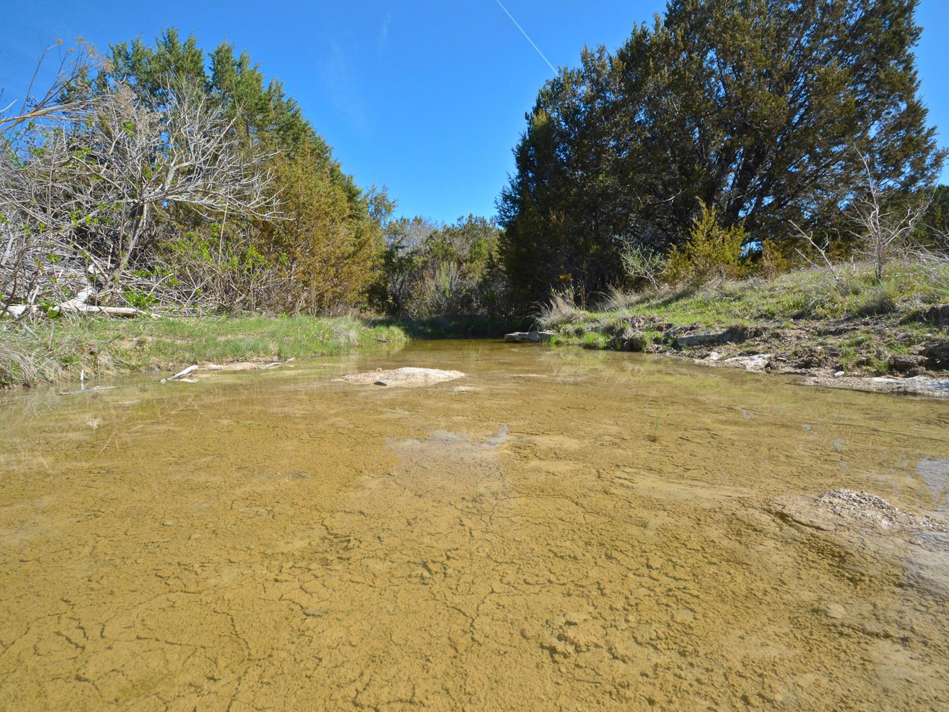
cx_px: 461
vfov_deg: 74.7
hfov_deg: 91.0
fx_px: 466
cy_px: 346
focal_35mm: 17
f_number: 16
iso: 200
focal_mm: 10
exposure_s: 1/40
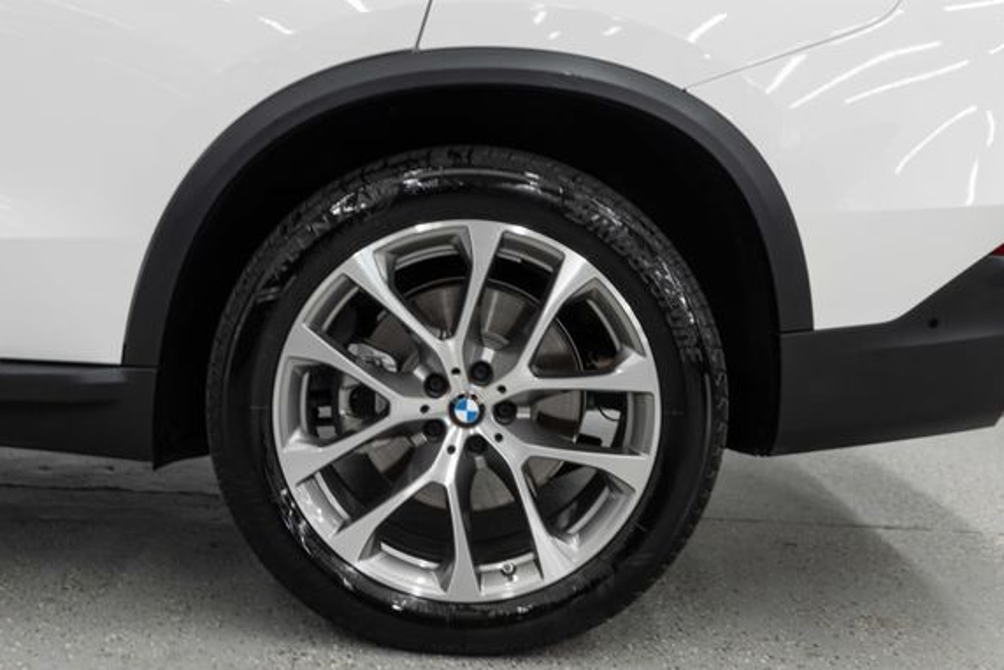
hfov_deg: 41.9
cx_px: 460
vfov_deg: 28.7
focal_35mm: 47
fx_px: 1311
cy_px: 359
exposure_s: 1/40
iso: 200
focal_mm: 28
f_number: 3.2
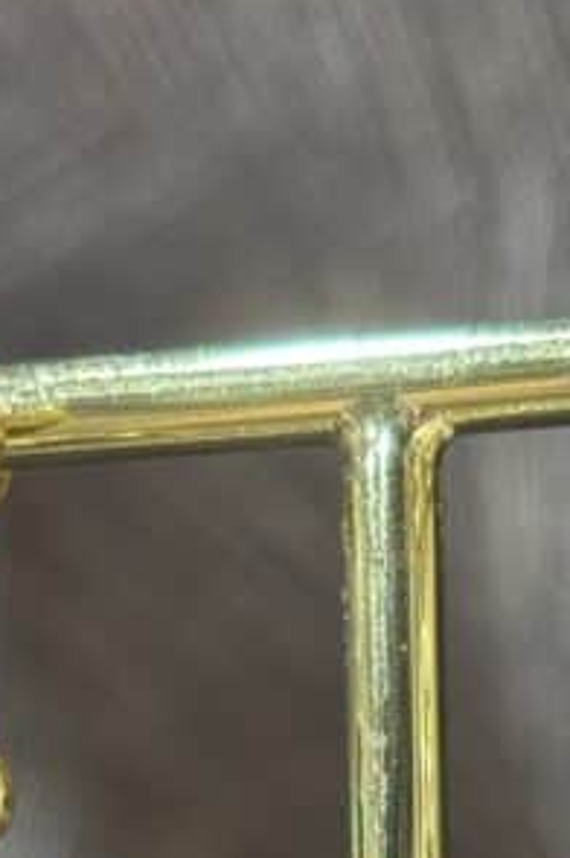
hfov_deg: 7.3
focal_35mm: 188
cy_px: 1271
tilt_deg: +1.7
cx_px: 523
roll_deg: +0.7
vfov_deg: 10.6
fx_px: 4475
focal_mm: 5.96
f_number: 1.6
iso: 50
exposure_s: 1/50
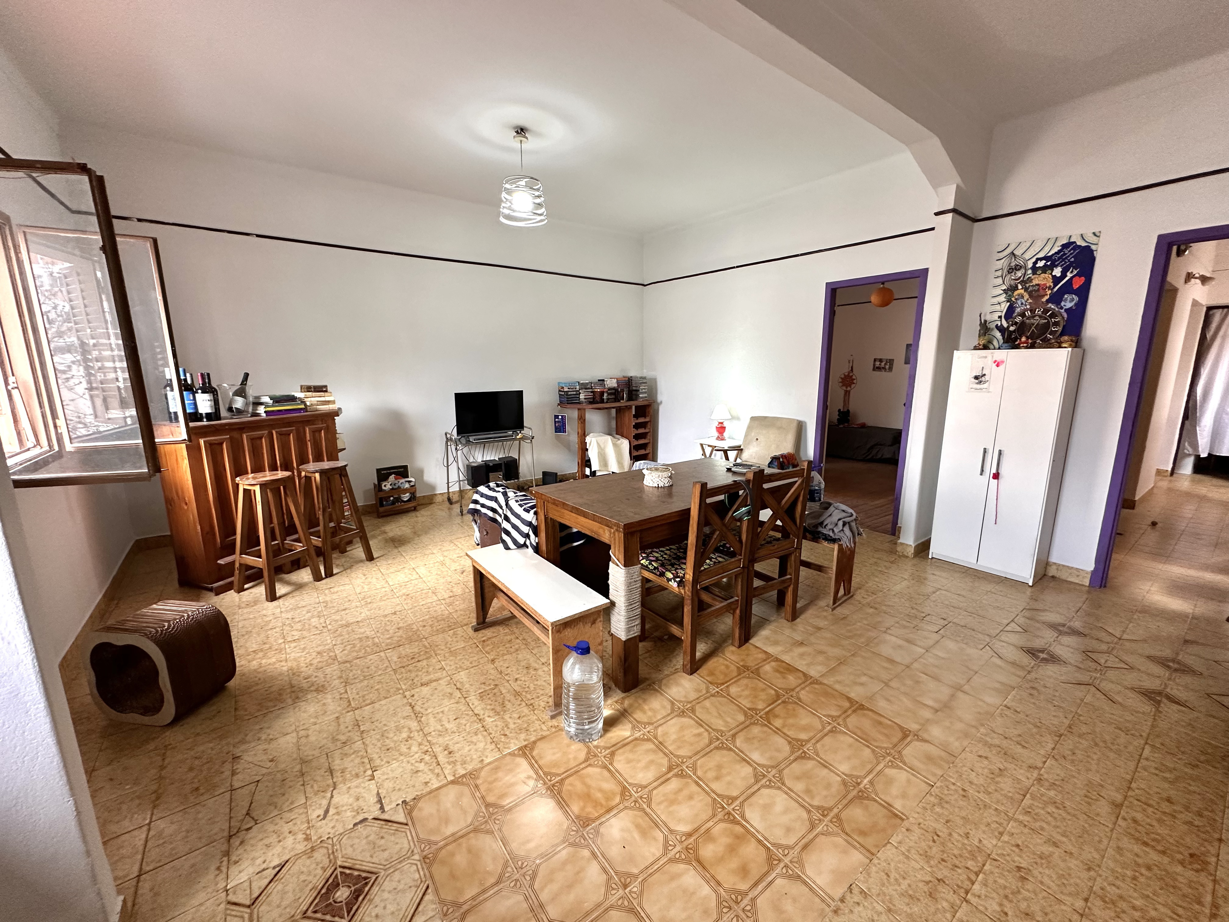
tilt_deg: -9.7
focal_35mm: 14
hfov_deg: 102.1
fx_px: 497
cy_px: 461
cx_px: 614
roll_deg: -0.5
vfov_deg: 85.7
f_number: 2.2
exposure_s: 1/100
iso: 250
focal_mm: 2.22
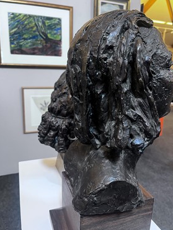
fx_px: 186
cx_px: 91
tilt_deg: -11.3
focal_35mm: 28
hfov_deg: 49.8
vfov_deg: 63.4
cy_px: 111
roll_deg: -0.8
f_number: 1.6
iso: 160
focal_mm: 5.1
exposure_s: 1/50
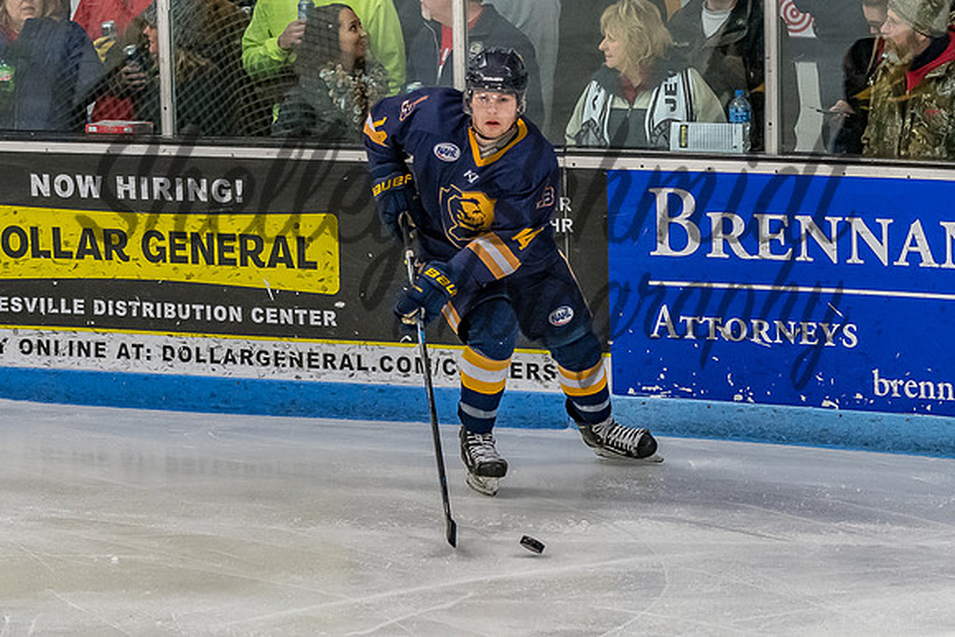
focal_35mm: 216
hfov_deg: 9.5
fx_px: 5722
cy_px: 257
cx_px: 428
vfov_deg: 6.4
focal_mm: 90
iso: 1600
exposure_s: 1/800
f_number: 3.2
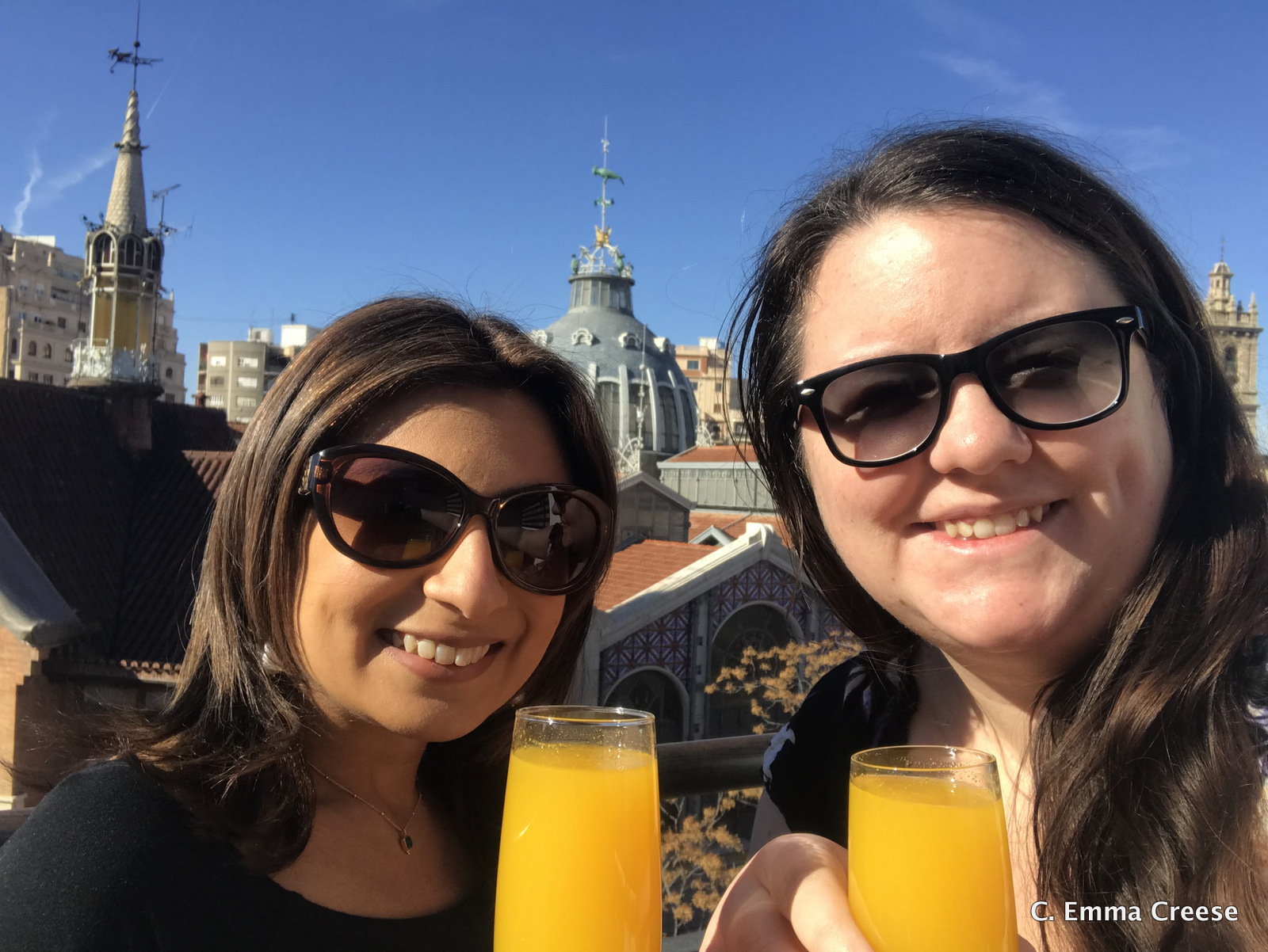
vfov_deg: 44.2
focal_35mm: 32
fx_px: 1173
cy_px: 476
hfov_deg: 56.8
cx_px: 634
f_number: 2.2
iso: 25
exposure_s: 1/997
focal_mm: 2.87
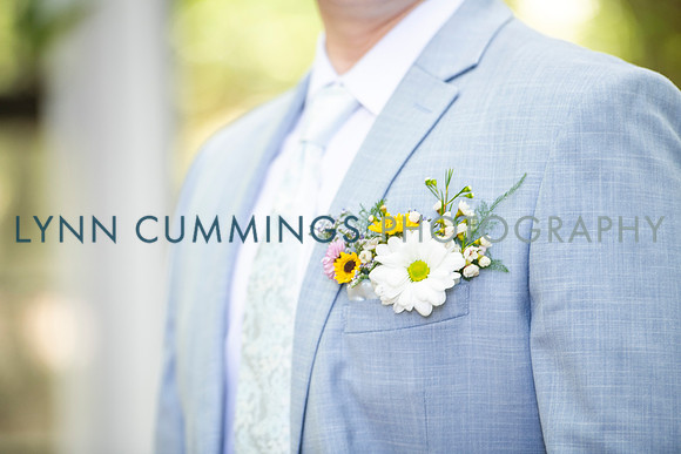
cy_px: 227
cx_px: 340
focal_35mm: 200
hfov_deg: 10.3
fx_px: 3786
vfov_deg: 6.9
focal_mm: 200
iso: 500
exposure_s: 1/160
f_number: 3.2
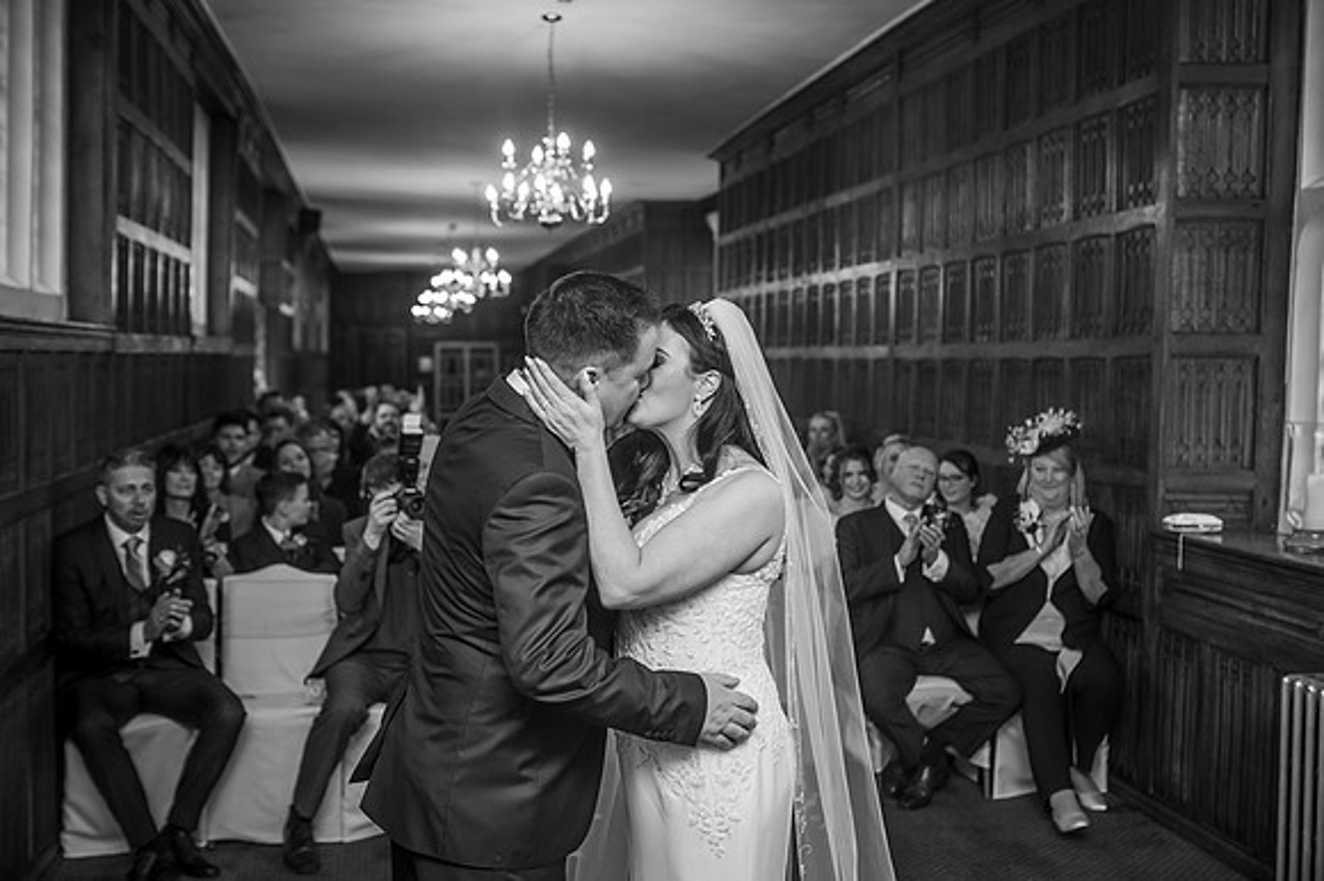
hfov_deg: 48.3
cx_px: 662
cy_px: 440
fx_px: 1476
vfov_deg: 33.2
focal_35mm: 40
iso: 160
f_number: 2.5
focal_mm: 35
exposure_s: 1/160
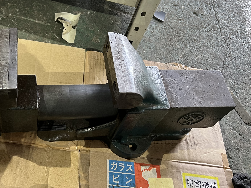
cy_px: 91
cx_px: 86
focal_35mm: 40
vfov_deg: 36.0
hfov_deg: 46.1
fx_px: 290
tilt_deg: -56.4
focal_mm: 5.7
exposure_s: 1/60
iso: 200
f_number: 1.5
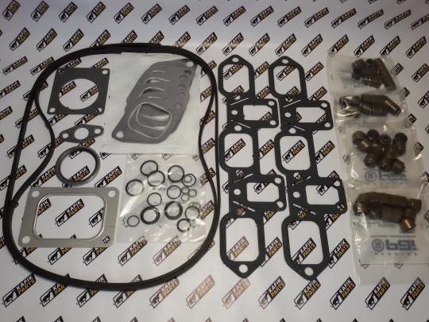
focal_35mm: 31
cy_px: 161
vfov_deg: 45.4
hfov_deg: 58.4
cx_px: 214
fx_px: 384
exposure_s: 1/33
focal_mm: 2.93
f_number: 2.4
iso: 40
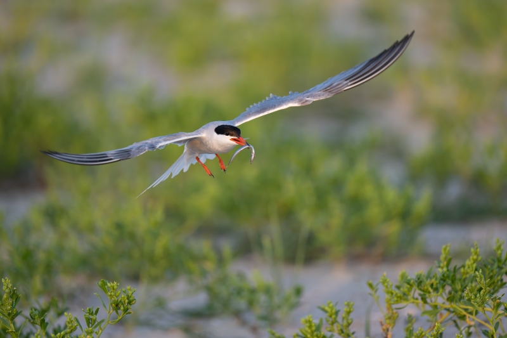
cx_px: 254
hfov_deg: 5.2
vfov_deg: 3.4
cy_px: 169
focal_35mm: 400
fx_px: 5632
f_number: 4.5
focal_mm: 400
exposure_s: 1/2500
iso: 3200
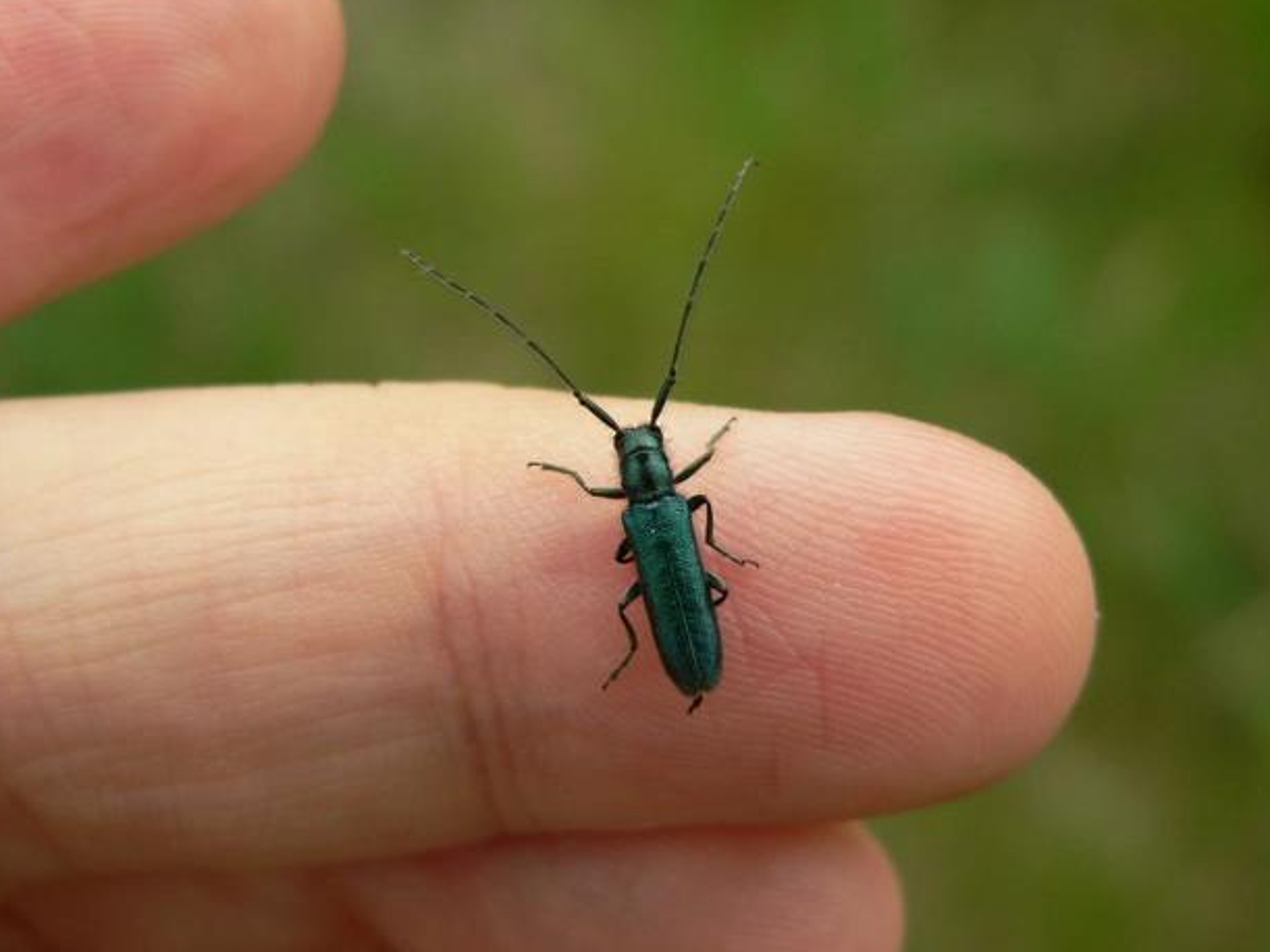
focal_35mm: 66
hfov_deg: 29.4
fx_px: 2421
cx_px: 642
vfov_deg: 22.2
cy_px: 470
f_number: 2.8
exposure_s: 1/60
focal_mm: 10.5
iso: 80
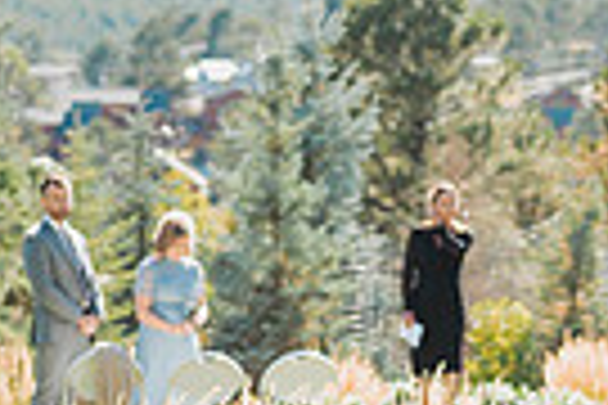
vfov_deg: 6.3
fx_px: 3698
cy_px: 313
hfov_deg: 9.4
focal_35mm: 219
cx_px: 441
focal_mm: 50
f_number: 1.8
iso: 200
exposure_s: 1/2500
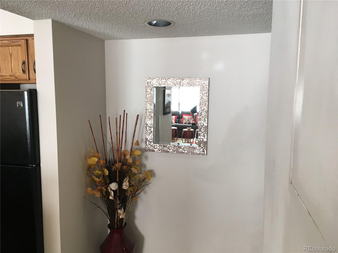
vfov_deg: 48.2
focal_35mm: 29
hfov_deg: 61.7
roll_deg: -0.1
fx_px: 283
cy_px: 126
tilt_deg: -6.0
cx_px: 169
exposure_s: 1/30
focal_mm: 4.15
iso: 25
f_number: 2.2
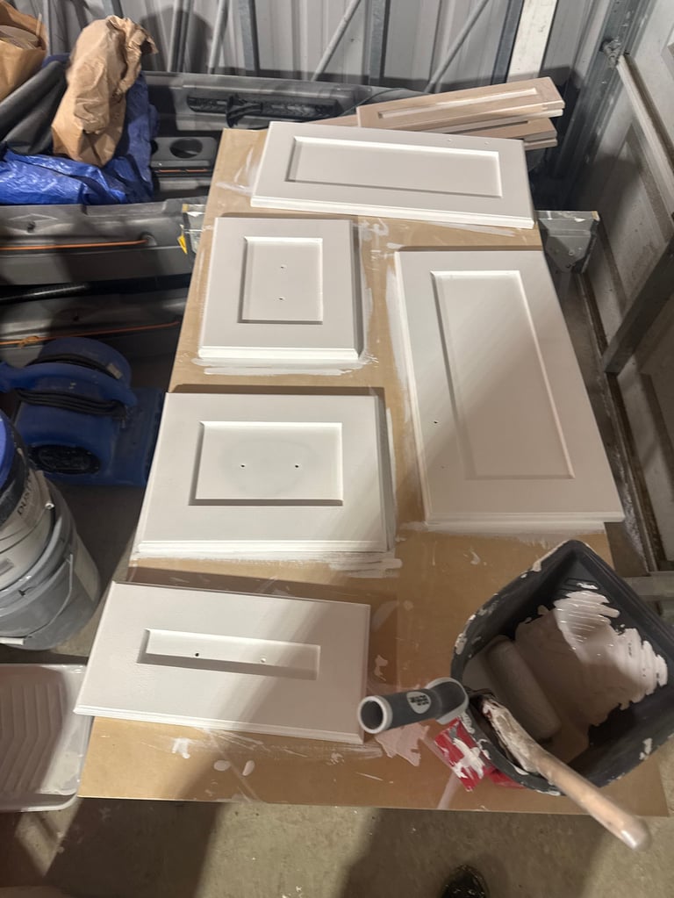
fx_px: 623
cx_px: 337
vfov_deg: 71.6
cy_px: 449
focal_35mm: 24
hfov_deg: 56.8
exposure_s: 1/60
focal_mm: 6.76
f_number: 1.78
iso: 250
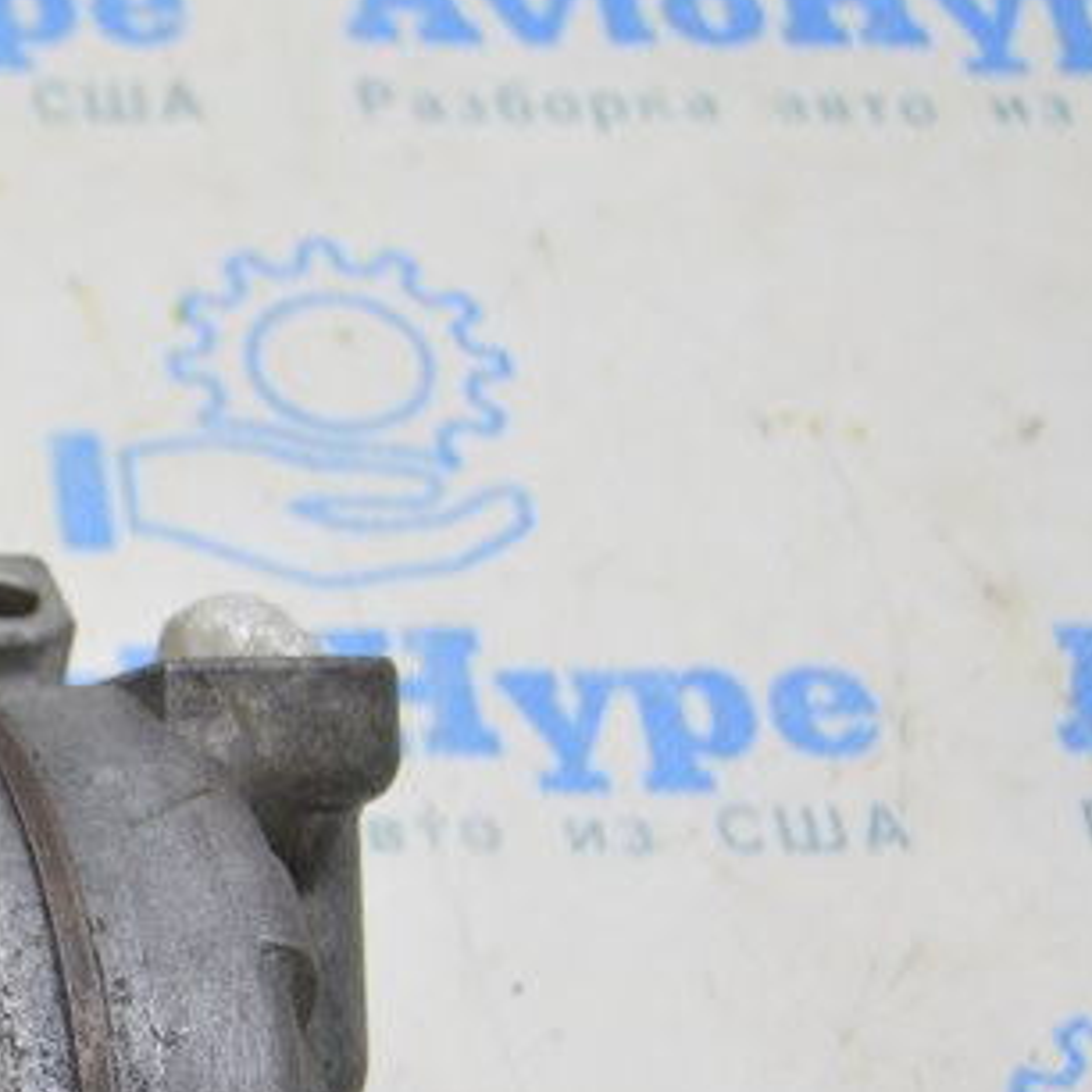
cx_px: -717
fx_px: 4568
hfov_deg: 12.7
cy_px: 1044
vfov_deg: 13.5
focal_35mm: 128
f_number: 5.6
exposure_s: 1/20
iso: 400
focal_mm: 30
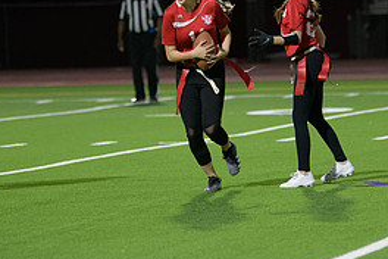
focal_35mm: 308
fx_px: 3319
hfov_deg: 6.7
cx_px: 228
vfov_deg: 4.5
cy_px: 60
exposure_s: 1/640
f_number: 2.8
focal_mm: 140
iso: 2800
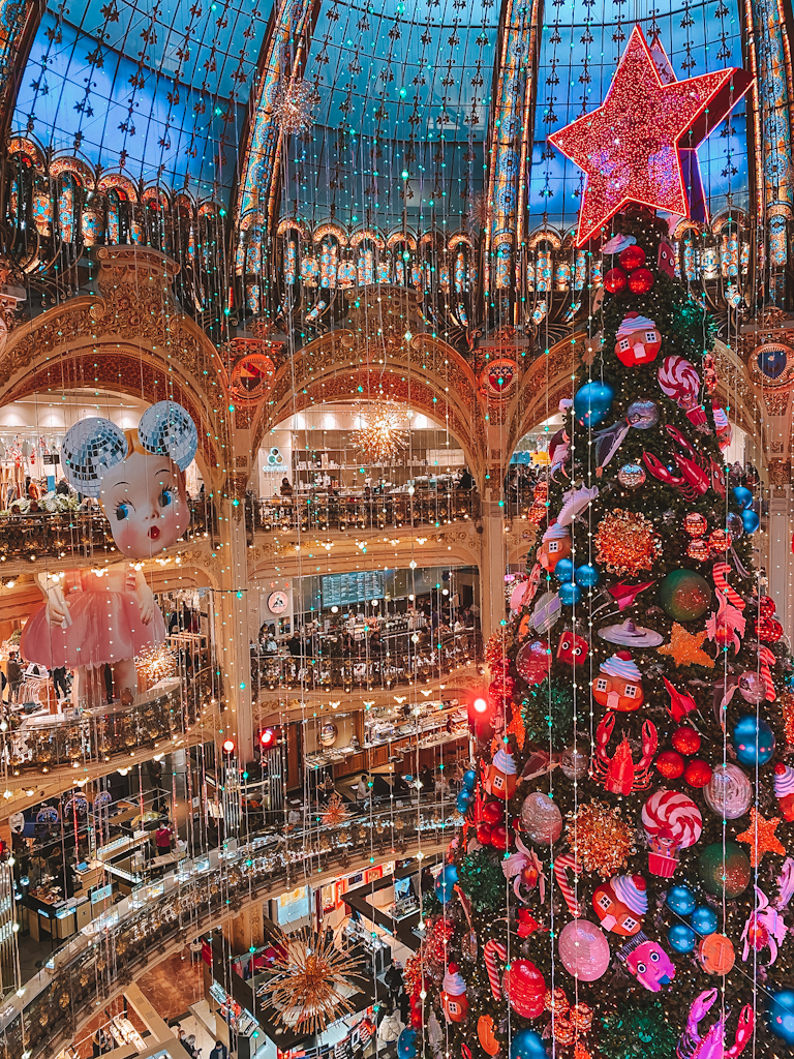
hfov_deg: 53.1
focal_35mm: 26
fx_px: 795
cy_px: 530
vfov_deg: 67.3
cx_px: 397
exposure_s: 1/50
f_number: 1.8
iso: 80
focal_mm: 4.25
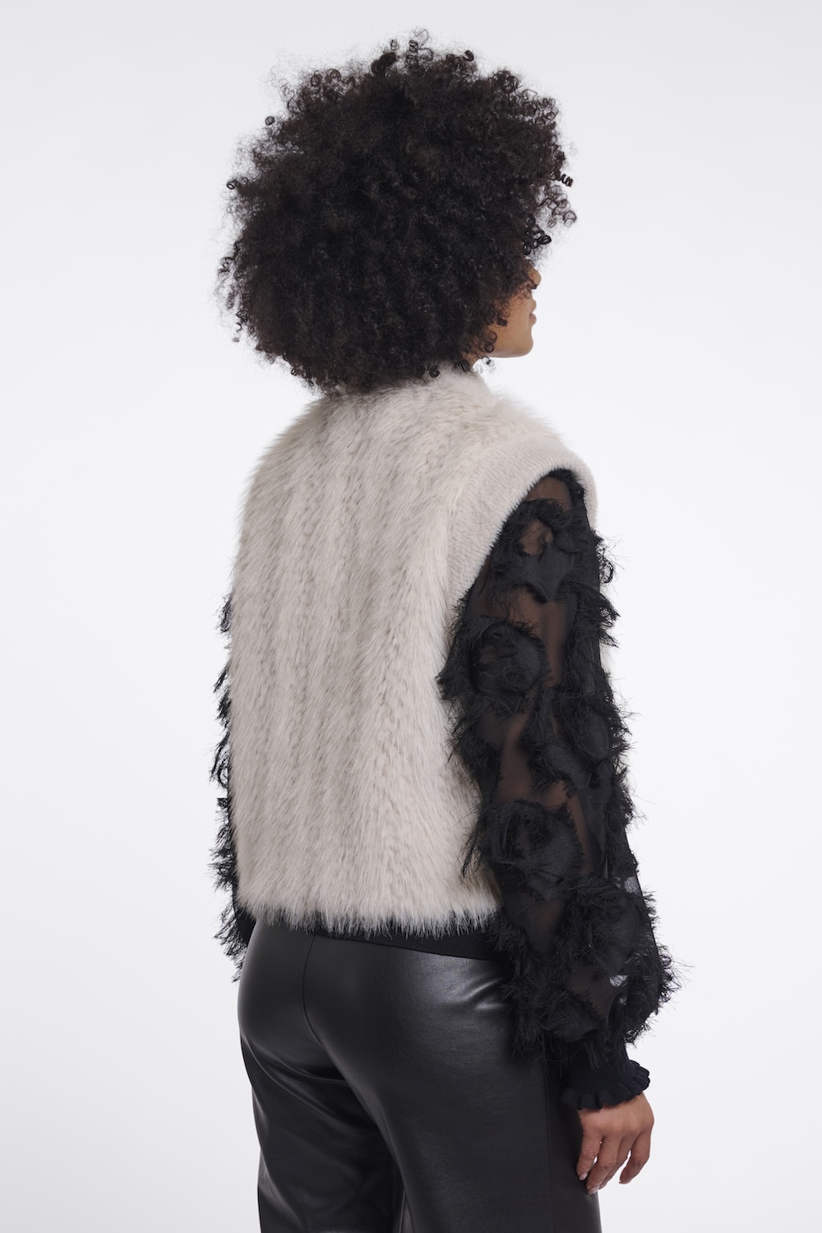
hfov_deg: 20.6
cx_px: 411
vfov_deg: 30.5
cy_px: 616
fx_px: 2260
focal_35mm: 66
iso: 125
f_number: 8
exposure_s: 1/160
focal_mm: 66
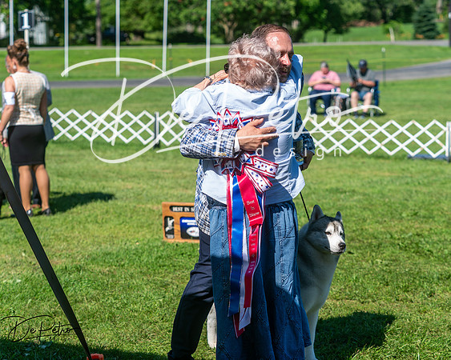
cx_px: 226
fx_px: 1127
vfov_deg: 18.2
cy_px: 180
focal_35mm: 84
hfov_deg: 22.6
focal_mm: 75
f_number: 4
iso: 80
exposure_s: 1/1000
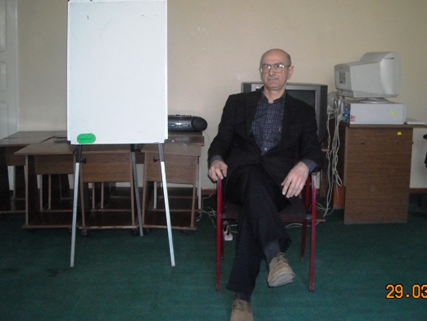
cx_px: 233
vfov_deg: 33.5
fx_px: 531
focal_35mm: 43
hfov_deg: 43.8
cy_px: 135
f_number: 2.8
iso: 200
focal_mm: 5.7
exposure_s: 1/60
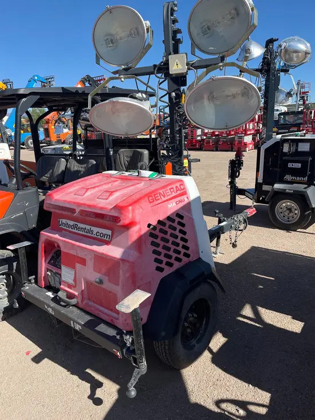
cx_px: 158
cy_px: 210
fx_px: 315
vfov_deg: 67.3
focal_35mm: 26
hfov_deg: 53.1
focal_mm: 5.1
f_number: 1.6
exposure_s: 1/2358
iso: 50
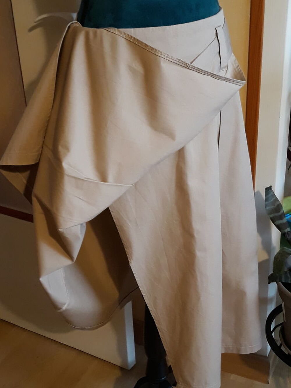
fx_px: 303
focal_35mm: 27
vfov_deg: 65.3
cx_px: 146
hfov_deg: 51.4
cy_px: 194
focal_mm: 3.71
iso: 200
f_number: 1.7
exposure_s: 1/25
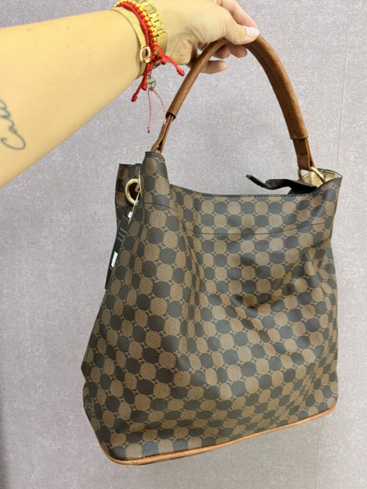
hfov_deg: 51.4
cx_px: 187
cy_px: 246
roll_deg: -0.8
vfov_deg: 65.3
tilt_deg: -9.2
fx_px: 381
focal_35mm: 27
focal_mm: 5.96
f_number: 1.6
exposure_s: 1/50
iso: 160
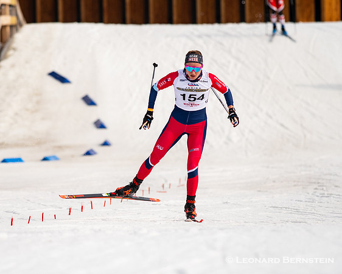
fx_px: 5476
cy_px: 146
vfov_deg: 2.9
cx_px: 123
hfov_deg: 3.6
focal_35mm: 541
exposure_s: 1/3200
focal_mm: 300
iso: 400
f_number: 5
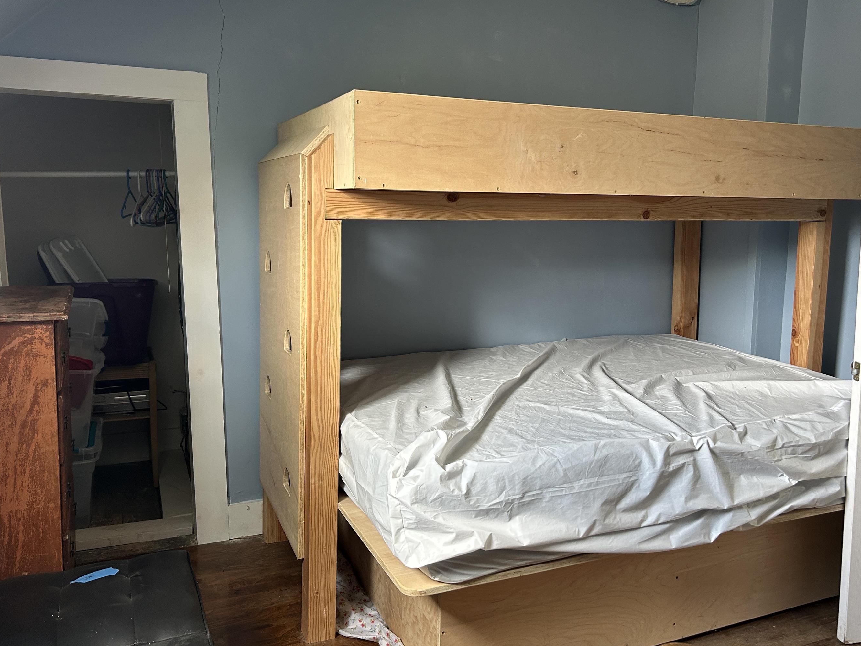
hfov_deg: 59.9
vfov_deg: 46.8
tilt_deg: -7.8
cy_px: 297
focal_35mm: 30
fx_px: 746
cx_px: 458
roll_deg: +0.5
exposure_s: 1/66
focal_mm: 5.7
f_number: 1.5
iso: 125
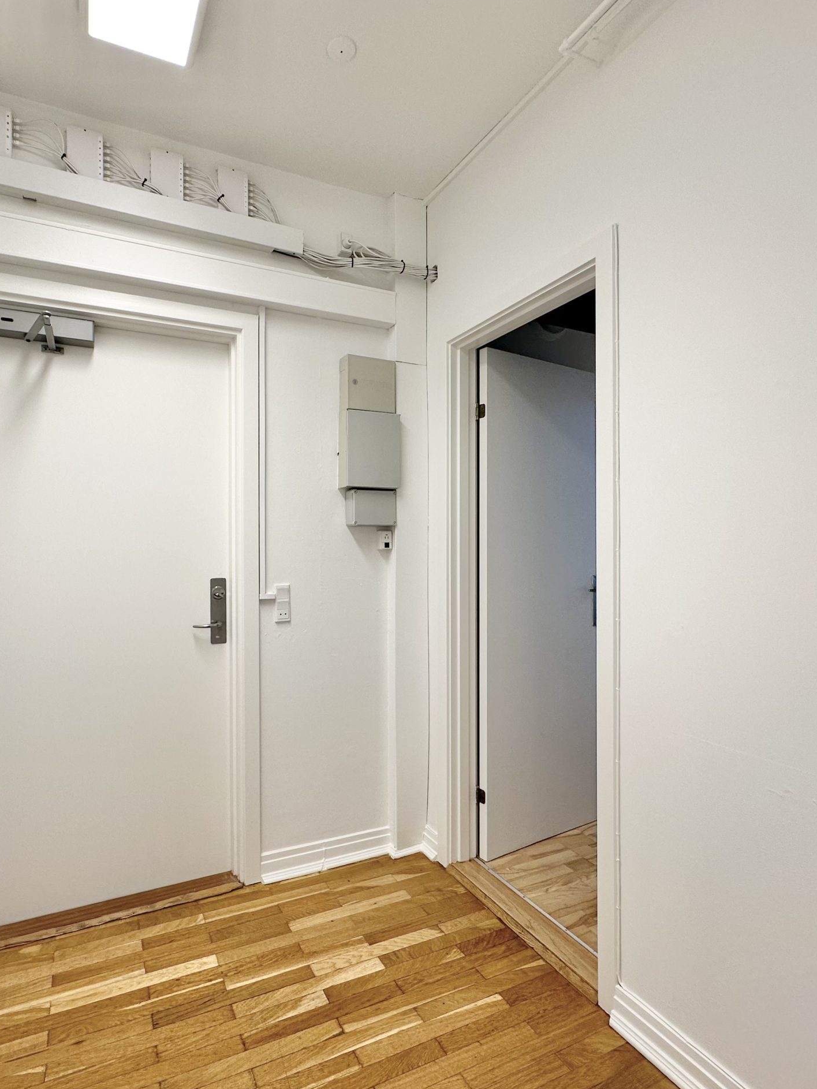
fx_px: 598
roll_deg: -0.2
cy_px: 545
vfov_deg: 84.7
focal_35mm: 19
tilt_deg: +0.4
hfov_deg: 68.4
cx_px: 356
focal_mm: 2.22
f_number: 2.2
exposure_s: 1/100
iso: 80
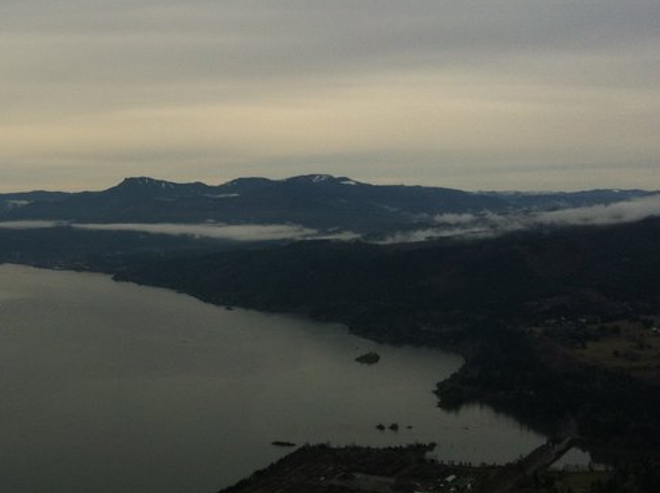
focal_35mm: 64
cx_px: 114
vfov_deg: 22.7
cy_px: 143
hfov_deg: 29.5
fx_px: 1219
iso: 80
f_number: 2.8
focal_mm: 3.85
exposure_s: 1/1207
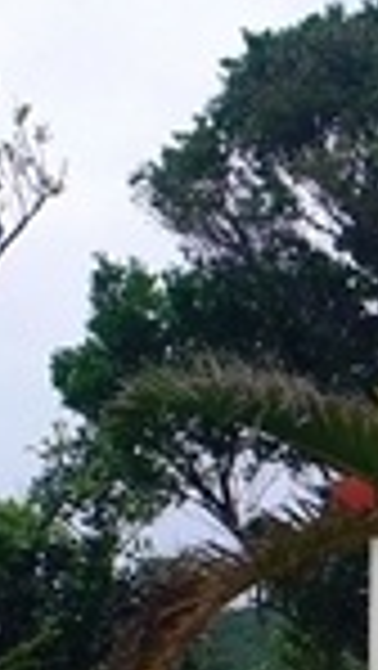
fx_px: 3896
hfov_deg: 5.5
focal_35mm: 219
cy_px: 722
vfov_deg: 9.7
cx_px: 558
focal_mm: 26
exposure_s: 1/100
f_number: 11
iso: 200
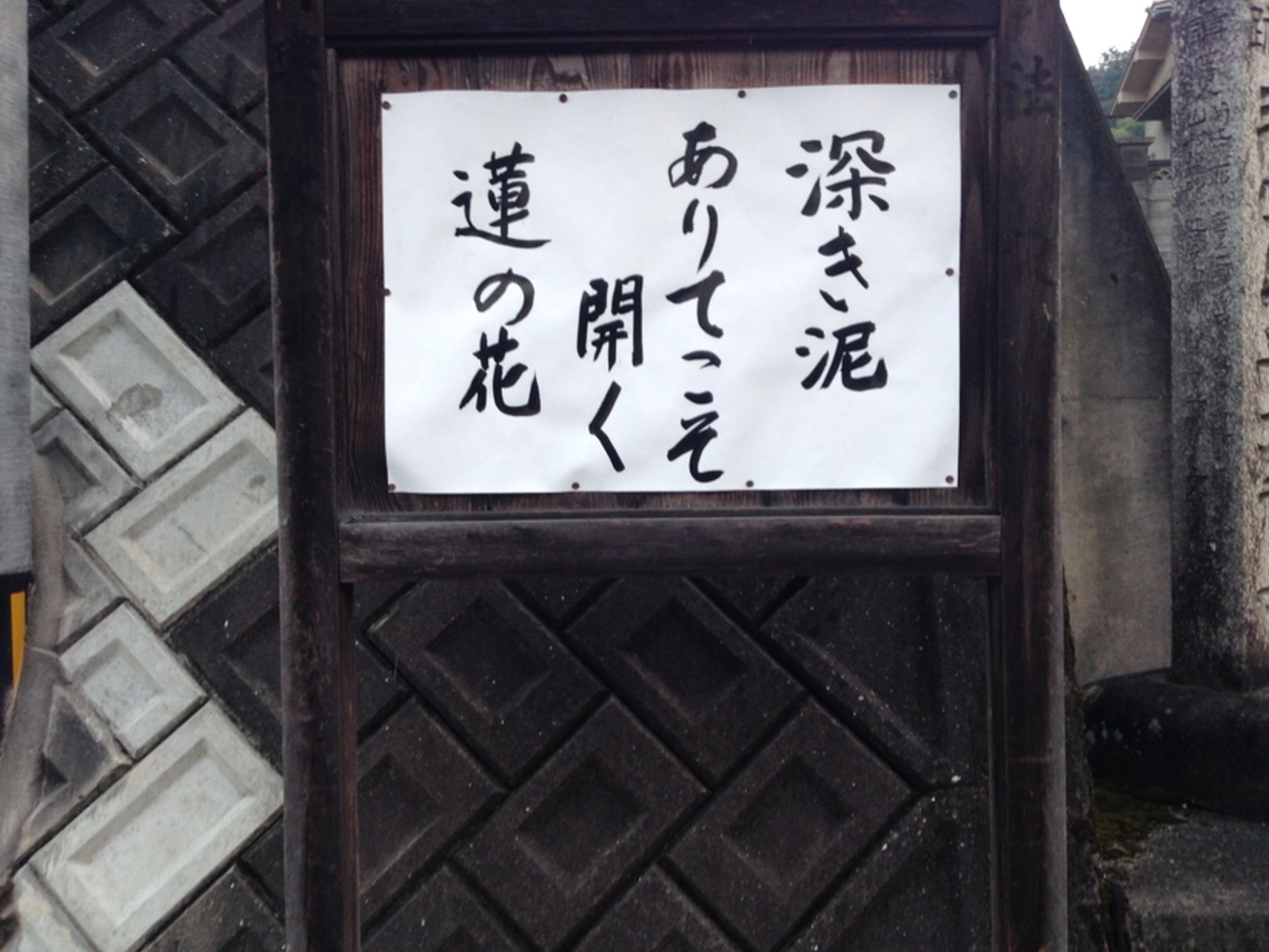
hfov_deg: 54.0
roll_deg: +0.0
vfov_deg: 41.8
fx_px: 1246
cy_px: 483
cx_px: 625
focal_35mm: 34
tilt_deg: -4.7
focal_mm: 3.3
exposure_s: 1/24
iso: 32
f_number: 2.4
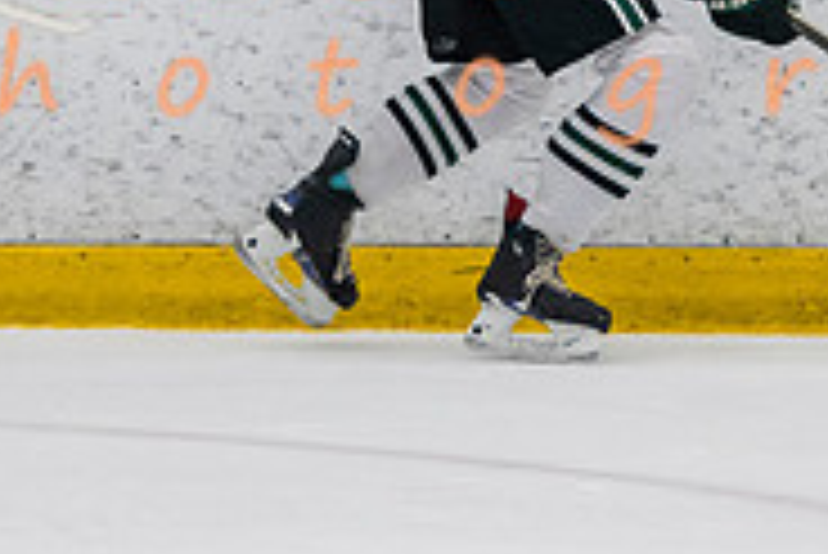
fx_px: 13534
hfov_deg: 3.5
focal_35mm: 588
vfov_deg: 2.3
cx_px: 625
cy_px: -91
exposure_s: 1/640
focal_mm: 130
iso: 2000
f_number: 3.2
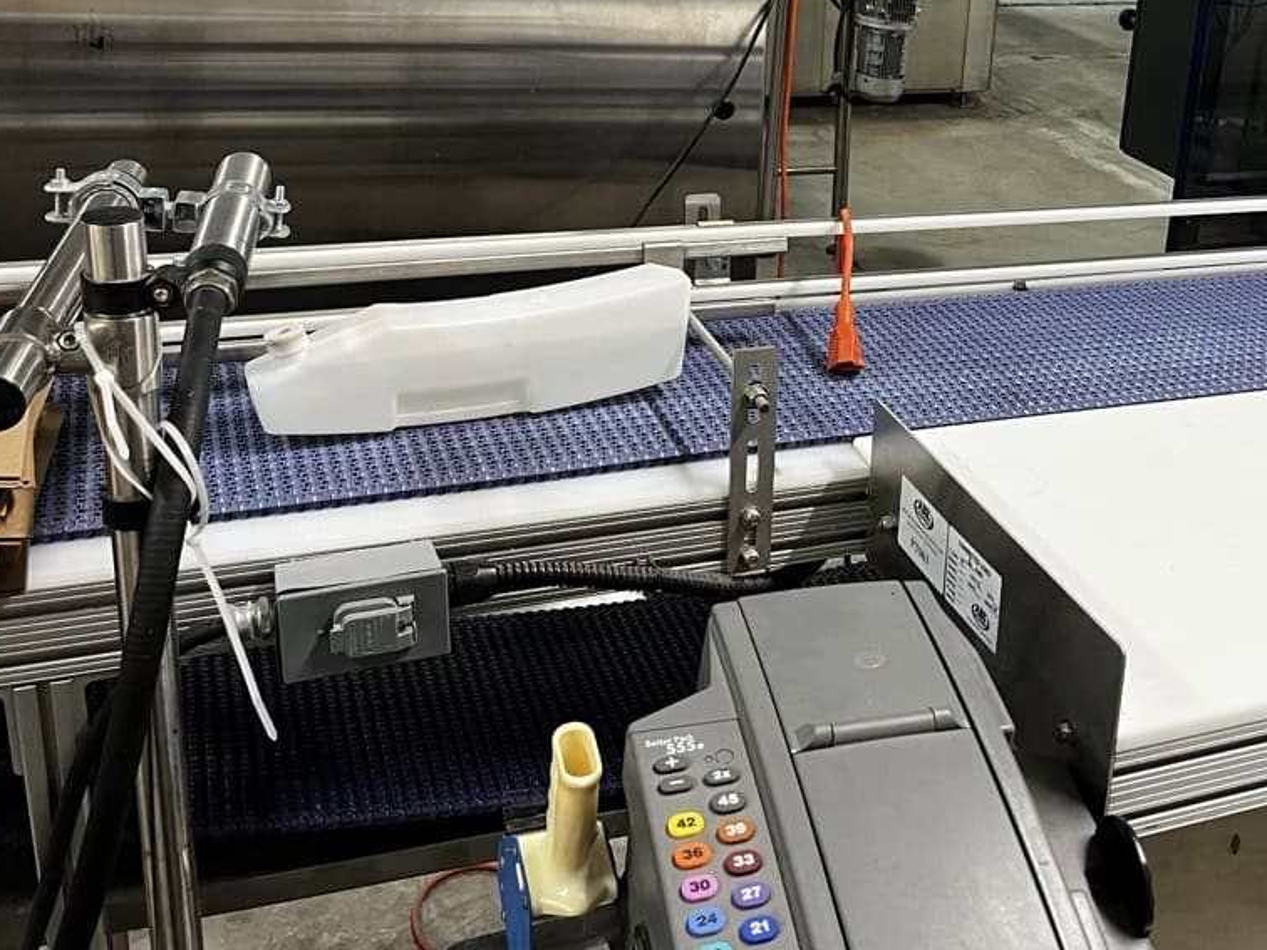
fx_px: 1610
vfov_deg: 32.3
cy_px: 253
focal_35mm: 44
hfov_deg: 41.9
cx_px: 918
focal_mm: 5.1
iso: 320
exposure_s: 1/60
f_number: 1.6
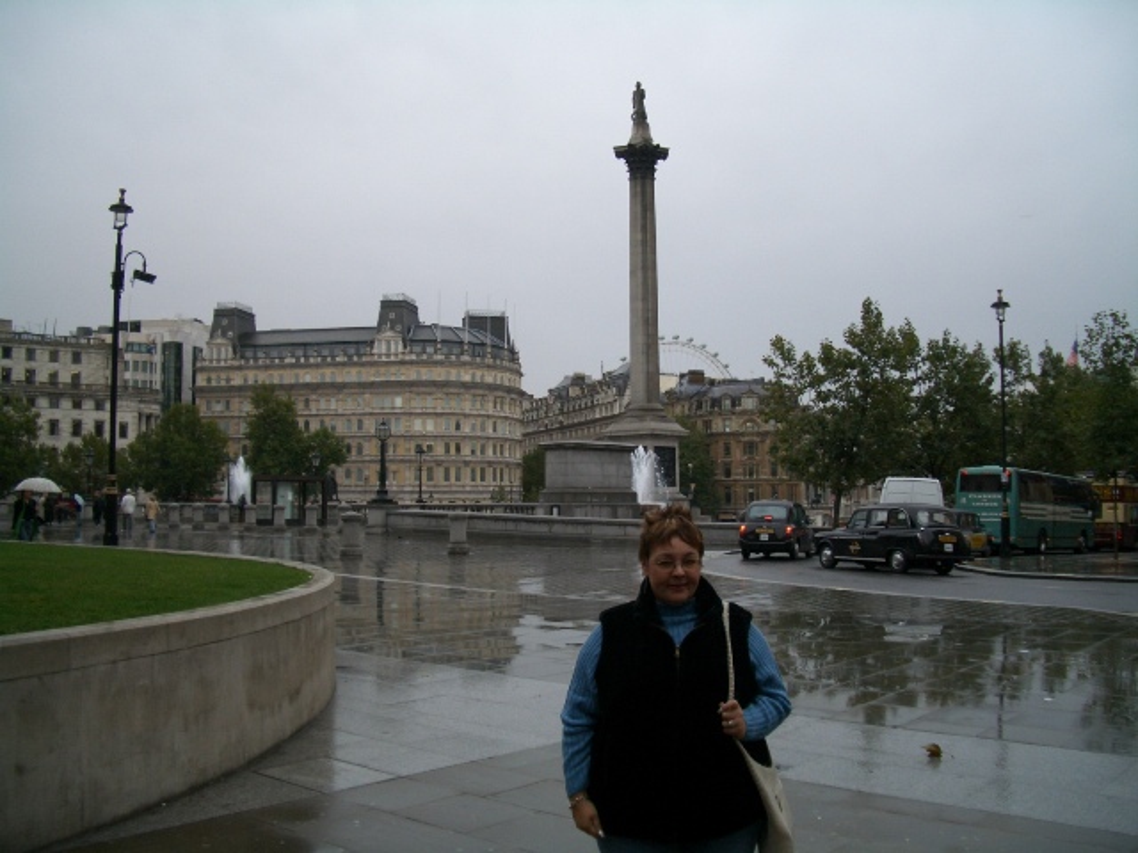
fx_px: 1151
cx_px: 569
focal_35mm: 35
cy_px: 426
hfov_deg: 52.6
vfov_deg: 40.7
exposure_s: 1/200
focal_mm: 5.8
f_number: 2.6
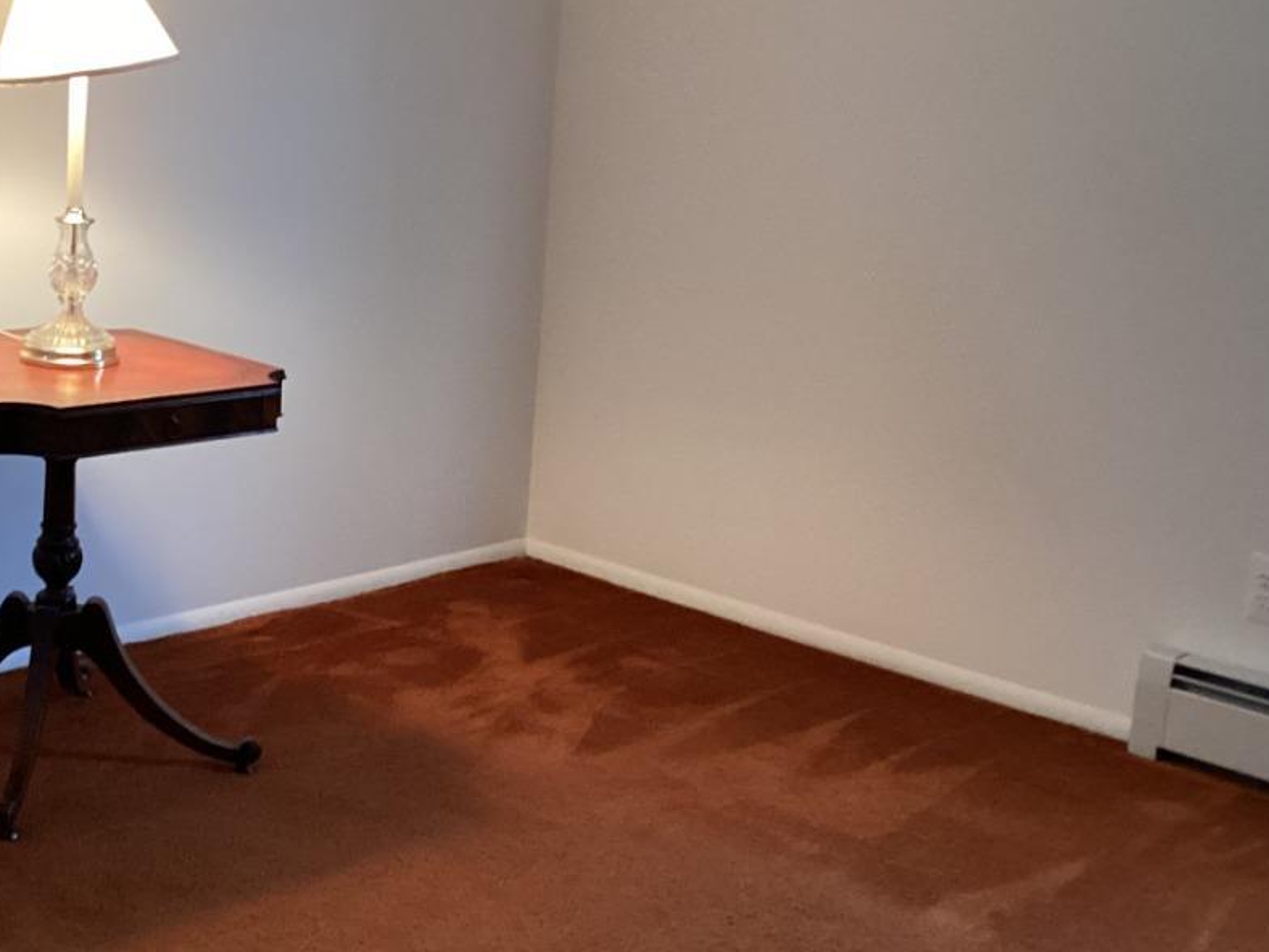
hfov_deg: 32.4
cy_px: 337
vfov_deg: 24.7
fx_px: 2163
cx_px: 411
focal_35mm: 59
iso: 320
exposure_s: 1/33
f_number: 2.4
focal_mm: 3.3
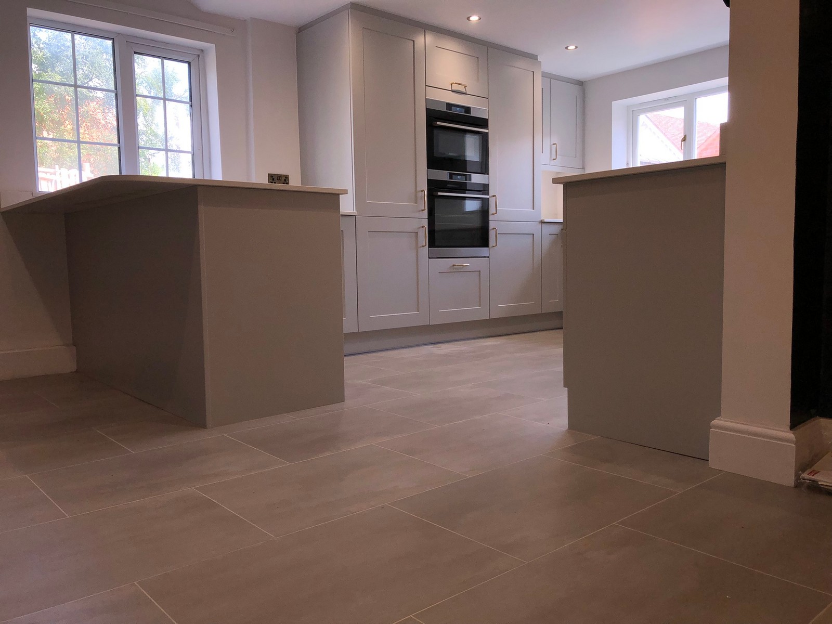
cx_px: 416
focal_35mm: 28
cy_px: 312
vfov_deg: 49.7
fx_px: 673
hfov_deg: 63.4
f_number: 1.8
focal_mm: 4
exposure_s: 1/193
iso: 20
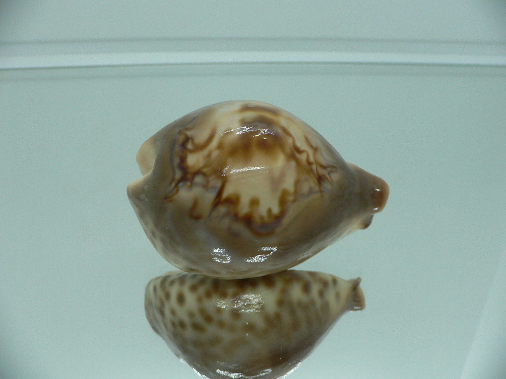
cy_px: 190
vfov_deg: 40.7
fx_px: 512
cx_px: 253
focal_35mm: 35
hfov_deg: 52.6
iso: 80
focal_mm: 4.6
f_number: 2.8
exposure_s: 1/60
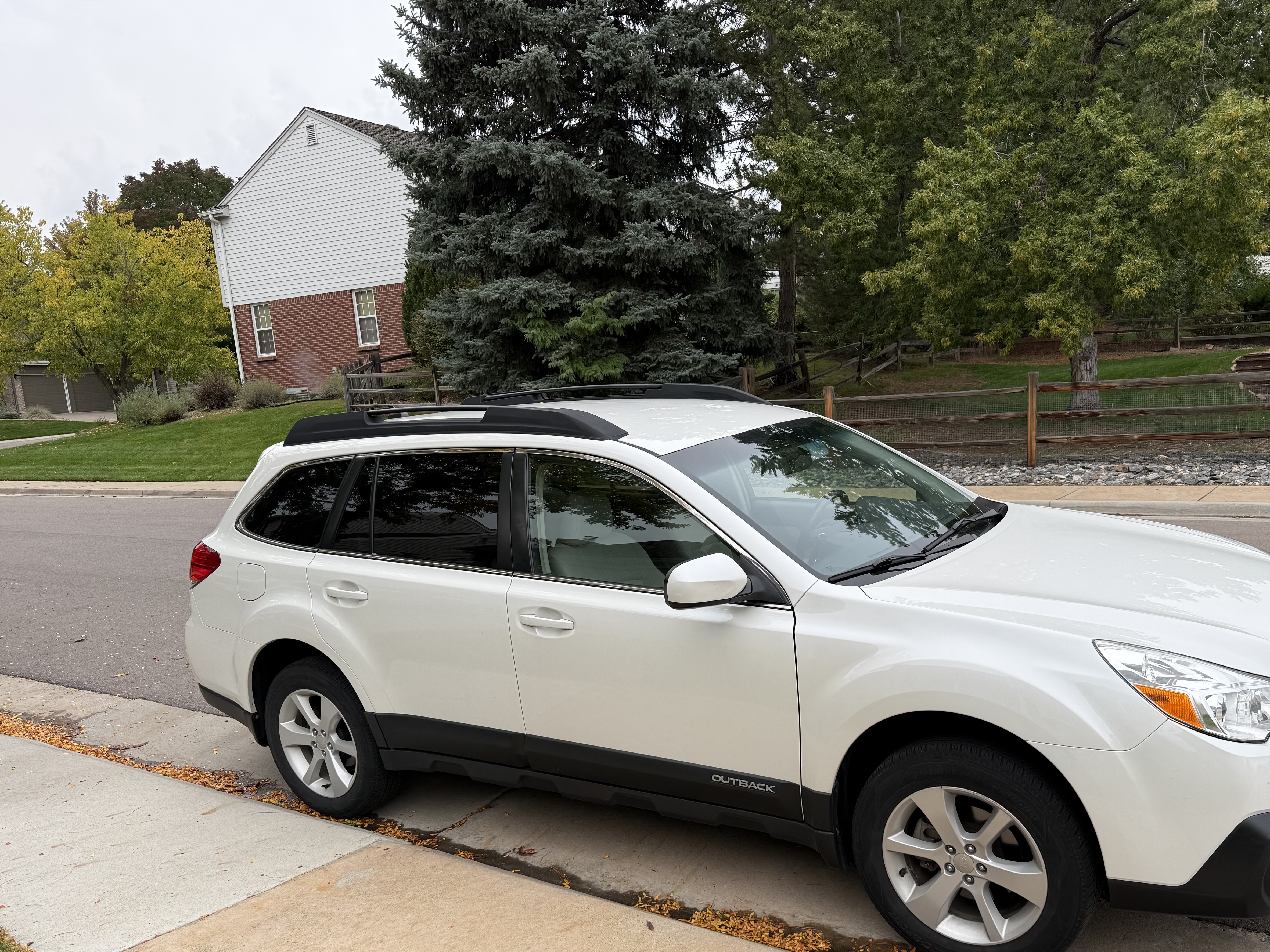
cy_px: 569
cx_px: 721
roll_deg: +3.4
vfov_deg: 48.0
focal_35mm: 29
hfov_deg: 61.4
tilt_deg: -9.3
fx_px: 1064
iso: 80
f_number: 1.78
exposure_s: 1/1091
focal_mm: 6.76
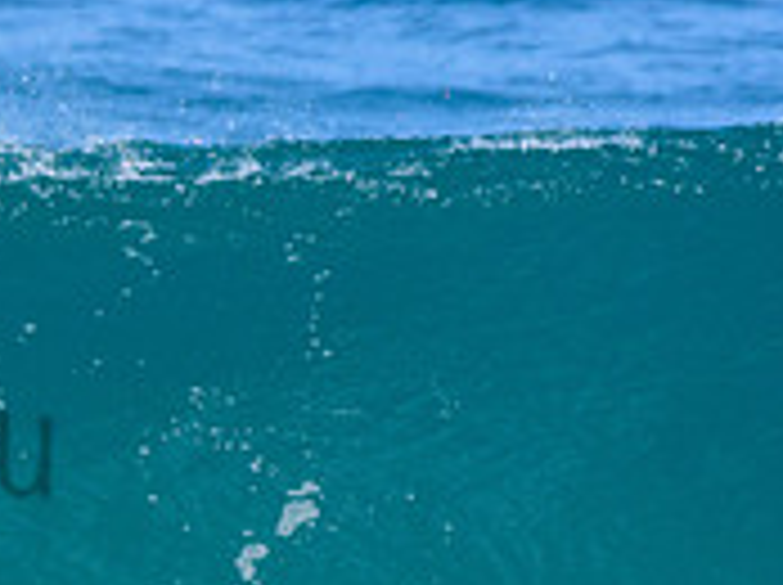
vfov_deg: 0.6
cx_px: -423
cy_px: 394
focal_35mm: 2407
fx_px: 54370
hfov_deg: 0.8
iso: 400
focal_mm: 500
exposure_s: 1/2000
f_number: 5.6
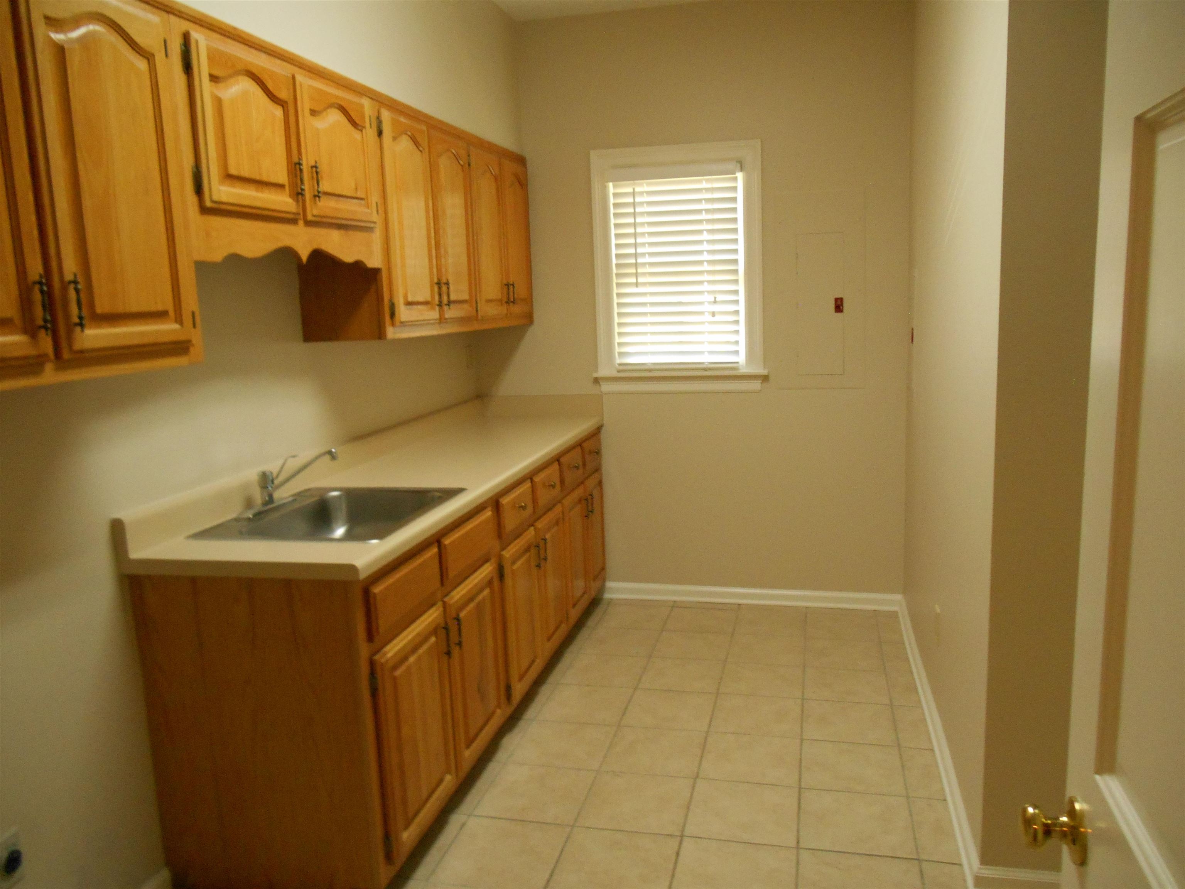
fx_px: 890
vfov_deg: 53.1
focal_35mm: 26
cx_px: 592
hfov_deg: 67.3
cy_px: 444
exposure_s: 1/30
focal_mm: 4.7
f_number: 3.4
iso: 400
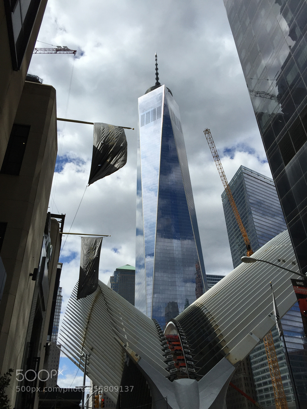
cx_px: 154
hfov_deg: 48.2
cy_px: 204
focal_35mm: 29
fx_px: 343
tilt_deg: +38.3
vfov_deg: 61.7
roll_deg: +0.2
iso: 32
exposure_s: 1/4950
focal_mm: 4.15
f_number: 2.2
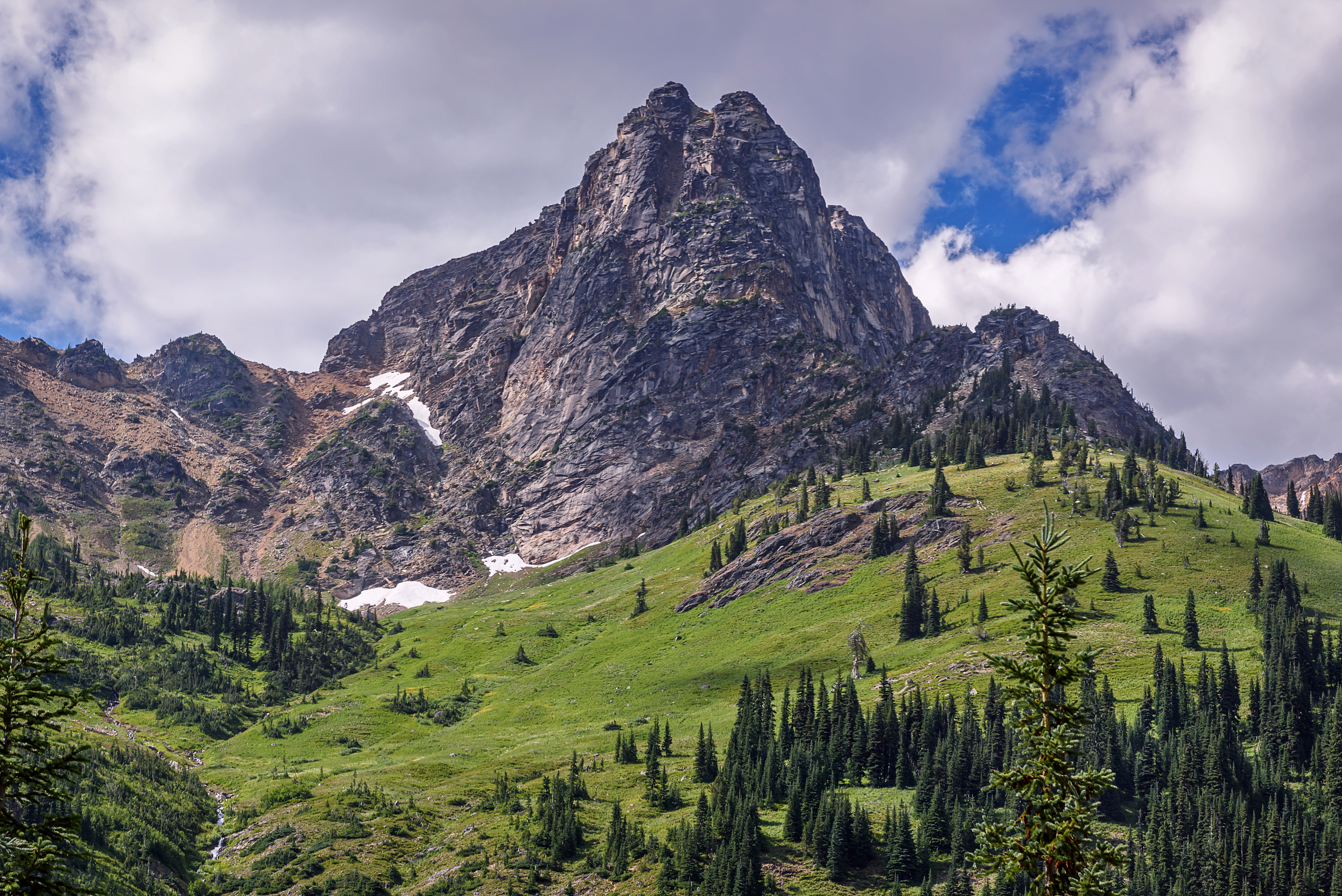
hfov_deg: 23.9
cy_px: 448
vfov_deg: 16.1
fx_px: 3170
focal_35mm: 85
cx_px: 671
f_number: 11
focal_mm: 85
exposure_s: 1/500
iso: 64
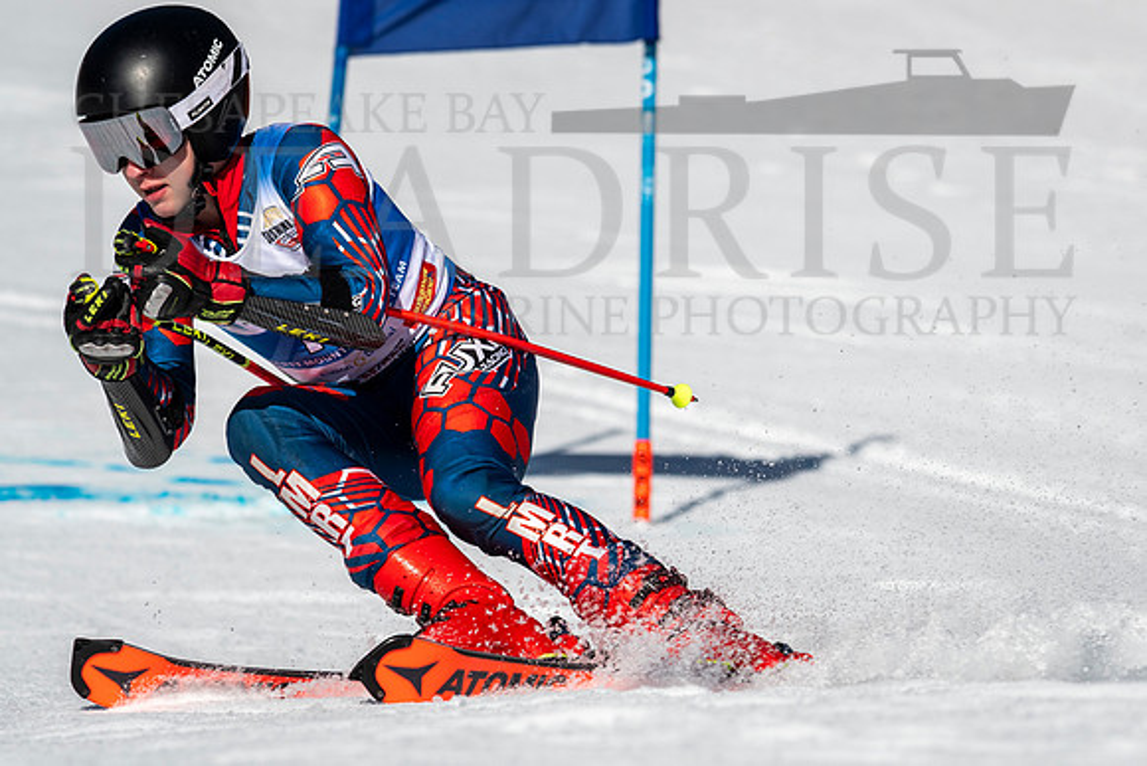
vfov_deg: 2.0
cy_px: 431
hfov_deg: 3.0
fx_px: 21852
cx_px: 649
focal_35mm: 686
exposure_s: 1/2000
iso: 200
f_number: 8
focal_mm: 400
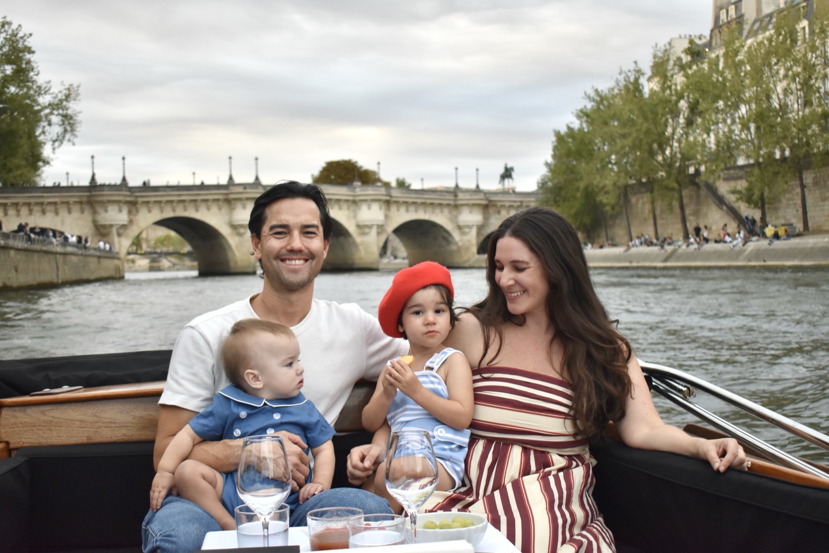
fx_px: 1001
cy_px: 276
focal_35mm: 44
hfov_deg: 45.0
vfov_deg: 30.8
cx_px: 414
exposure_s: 1/250
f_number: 4.2
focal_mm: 29
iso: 800
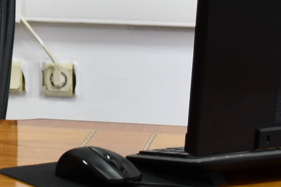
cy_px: -136
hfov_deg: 10.4
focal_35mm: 185
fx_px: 1444
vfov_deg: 7.2
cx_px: -245
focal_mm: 24
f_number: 3.8
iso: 250
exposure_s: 1/25
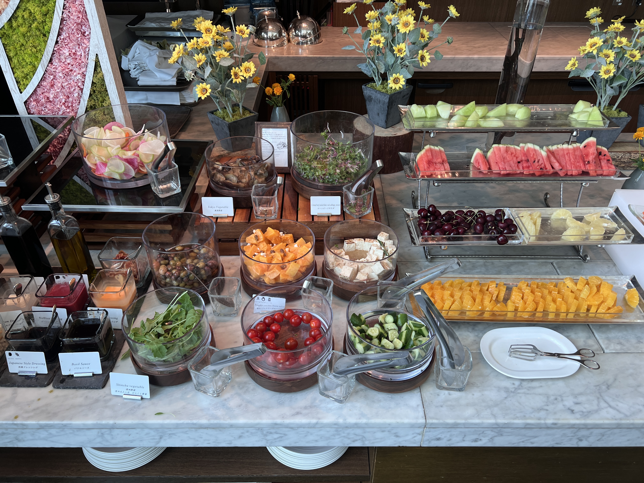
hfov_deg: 67.3
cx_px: 322
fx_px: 484
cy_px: 242
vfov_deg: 53.1
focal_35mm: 26
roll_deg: -0.5
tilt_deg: -36.7
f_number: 1.5
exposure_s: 1/90
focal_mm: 5.7
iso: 40
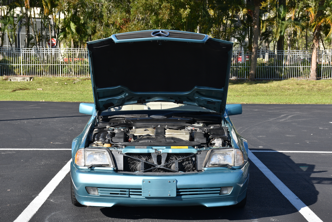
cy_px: 111
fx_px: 664
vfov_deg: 18.9
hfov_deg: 28.1
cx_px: 166
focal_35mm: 72
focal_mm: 48
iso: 200
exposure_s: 1/400
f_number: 10
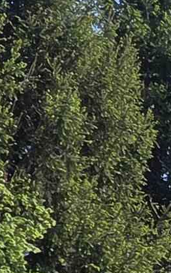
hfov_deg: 2.4
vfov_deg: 3.9
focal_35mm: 536
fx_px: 3995
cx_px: 860
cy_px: 495
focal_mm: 7
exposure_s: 1/832
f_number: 2.4
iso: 25
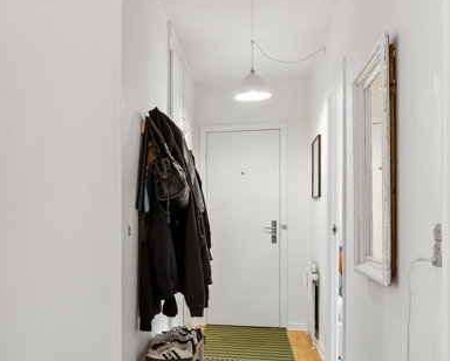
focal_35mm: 42
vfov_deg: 35.1
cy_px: 233
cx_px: 110
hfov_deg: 42.0
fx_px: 566
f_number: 8
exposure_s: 1/2.5
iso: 200
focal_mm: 14.5
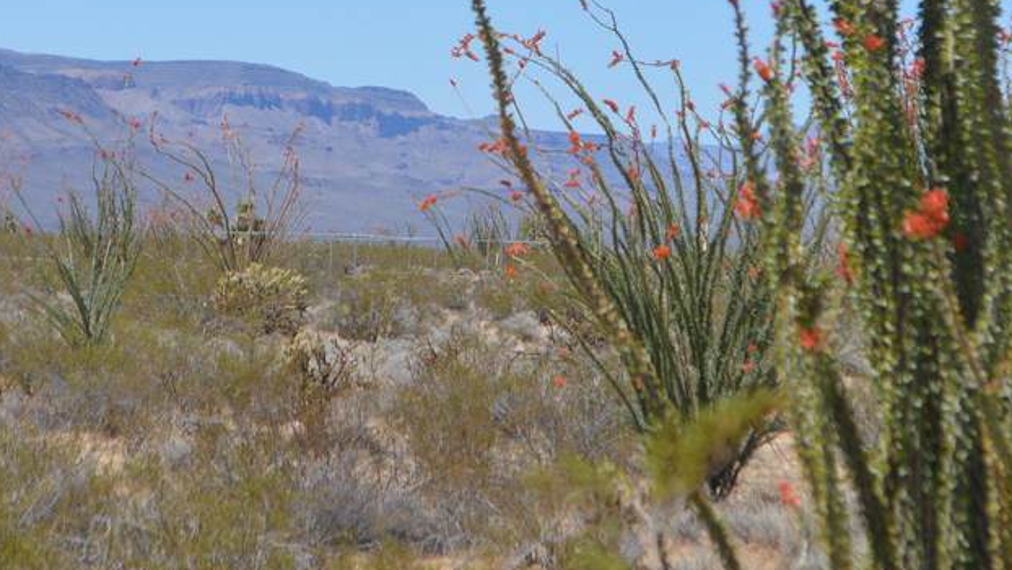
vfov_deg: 6.8
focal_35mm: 178
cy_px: 184
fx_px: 4779
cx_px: 540
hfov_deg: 12.1
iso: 400
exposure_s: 1/1600
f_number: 7.1
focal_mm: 55
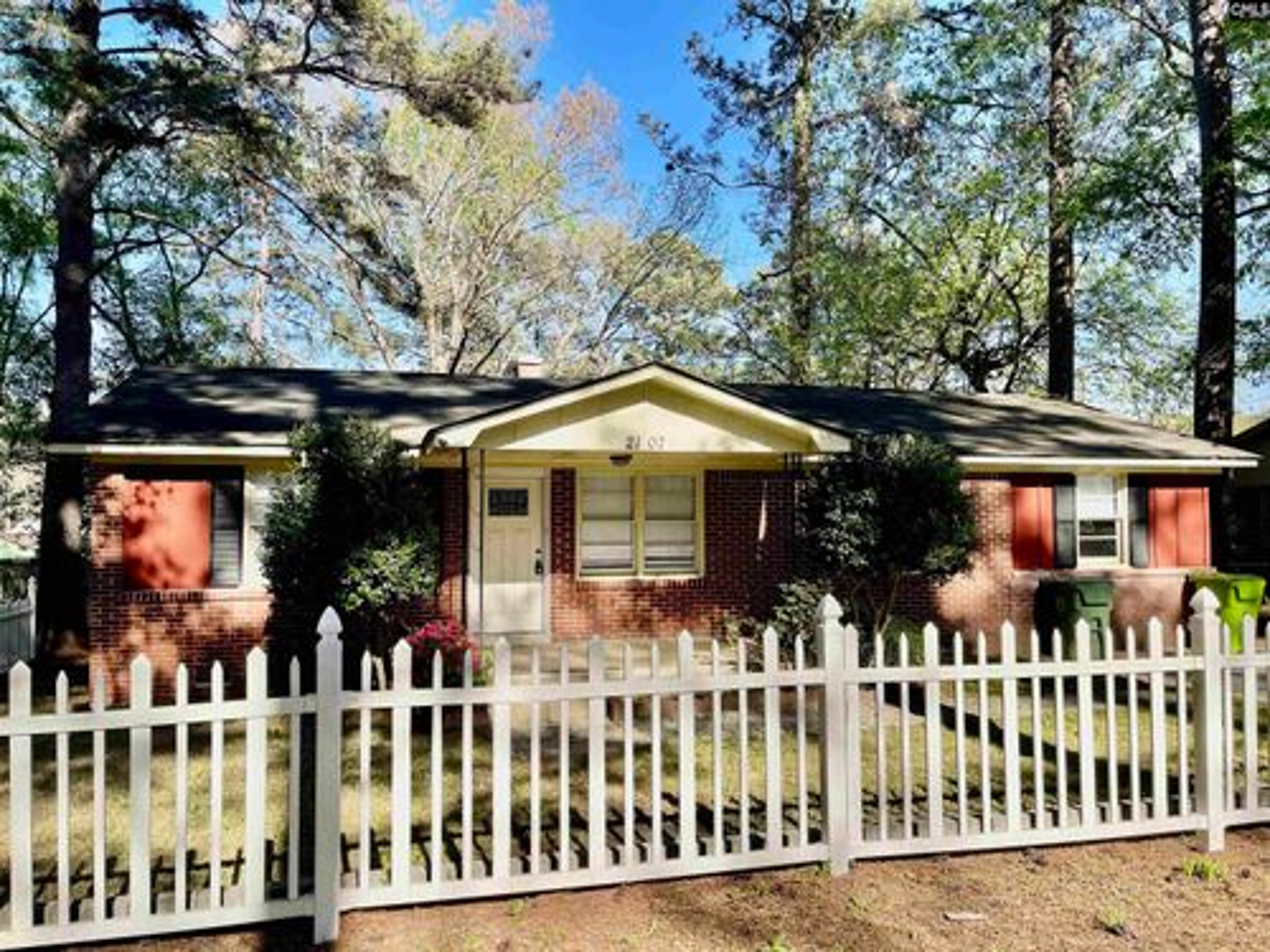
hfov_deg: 69.4
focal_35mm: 25
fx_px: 917
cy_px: 476
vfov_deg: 54.9
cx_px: 635
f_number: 1.6
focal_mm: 5.1
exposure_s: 1/2203
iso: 32
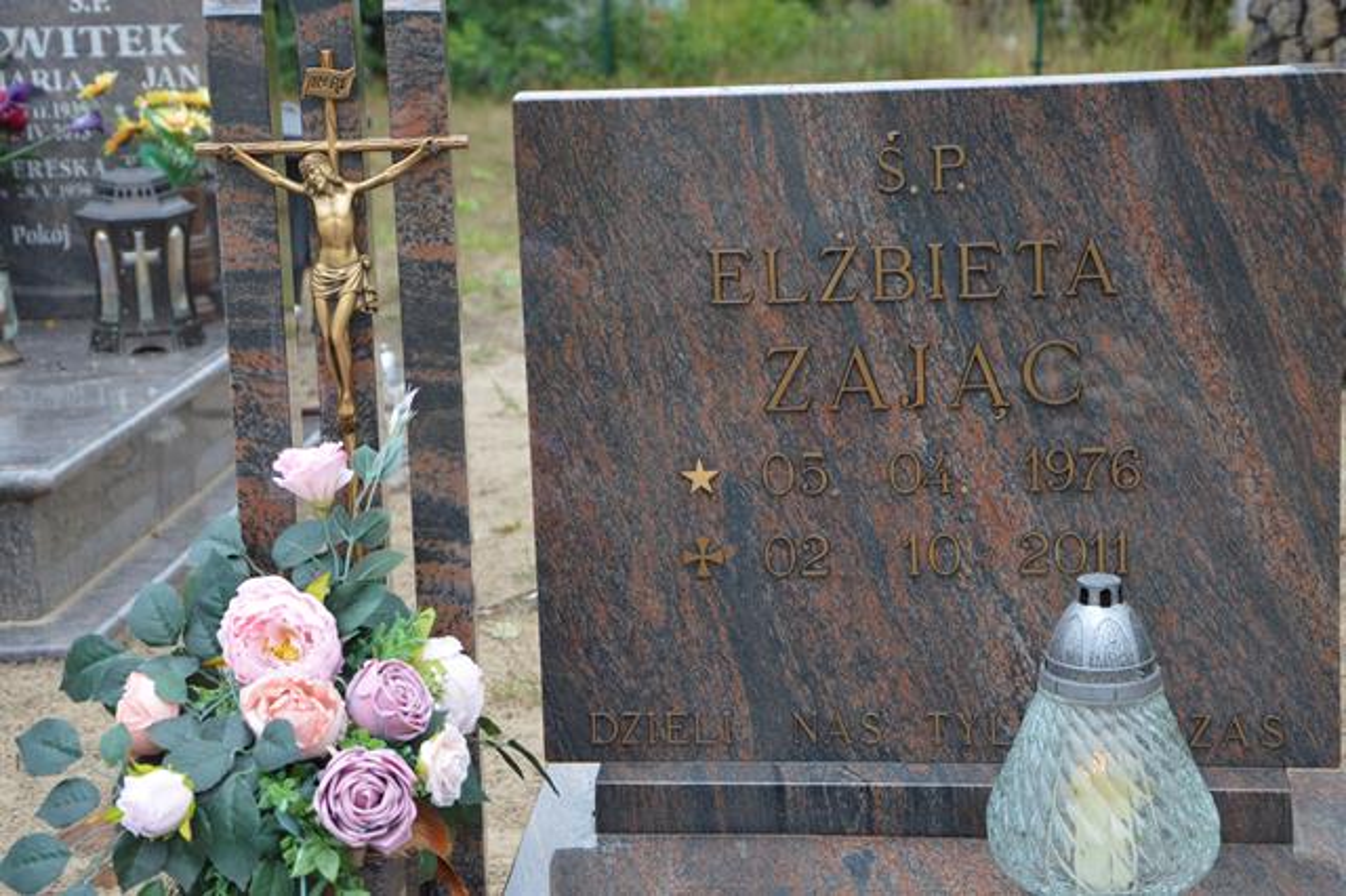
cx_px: 673
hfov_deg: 23.4
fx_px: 3251
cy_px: 448
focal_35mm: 87
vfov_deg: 15.7
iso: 220
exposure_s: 1/125
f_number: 5.6
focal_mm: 58
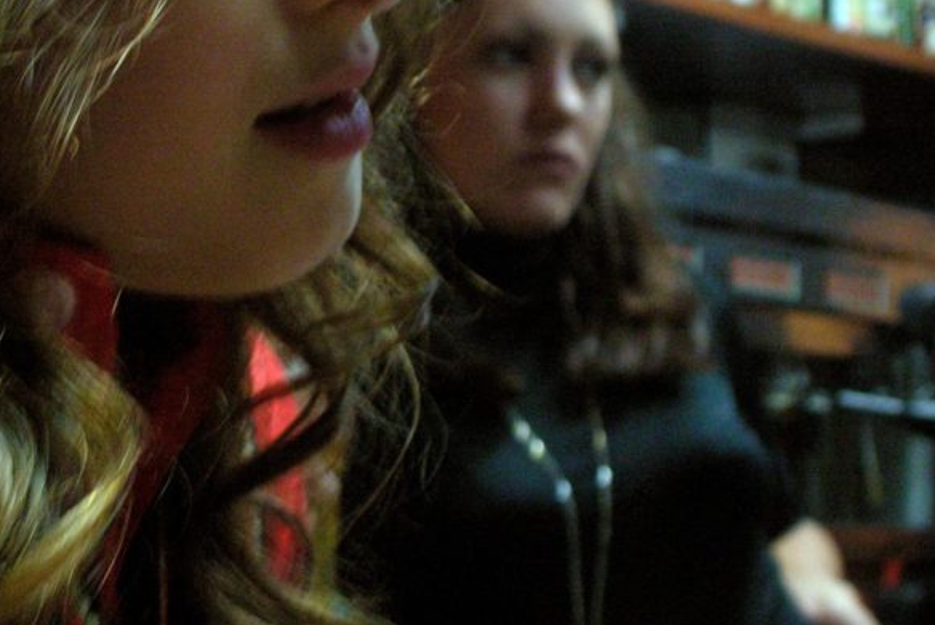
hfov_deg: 14.5
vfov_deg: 9.7
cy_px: 131
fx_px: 3664
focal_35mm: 141
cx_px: 223
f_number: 4.9
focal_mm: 21.6
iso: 400
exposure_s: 1/30
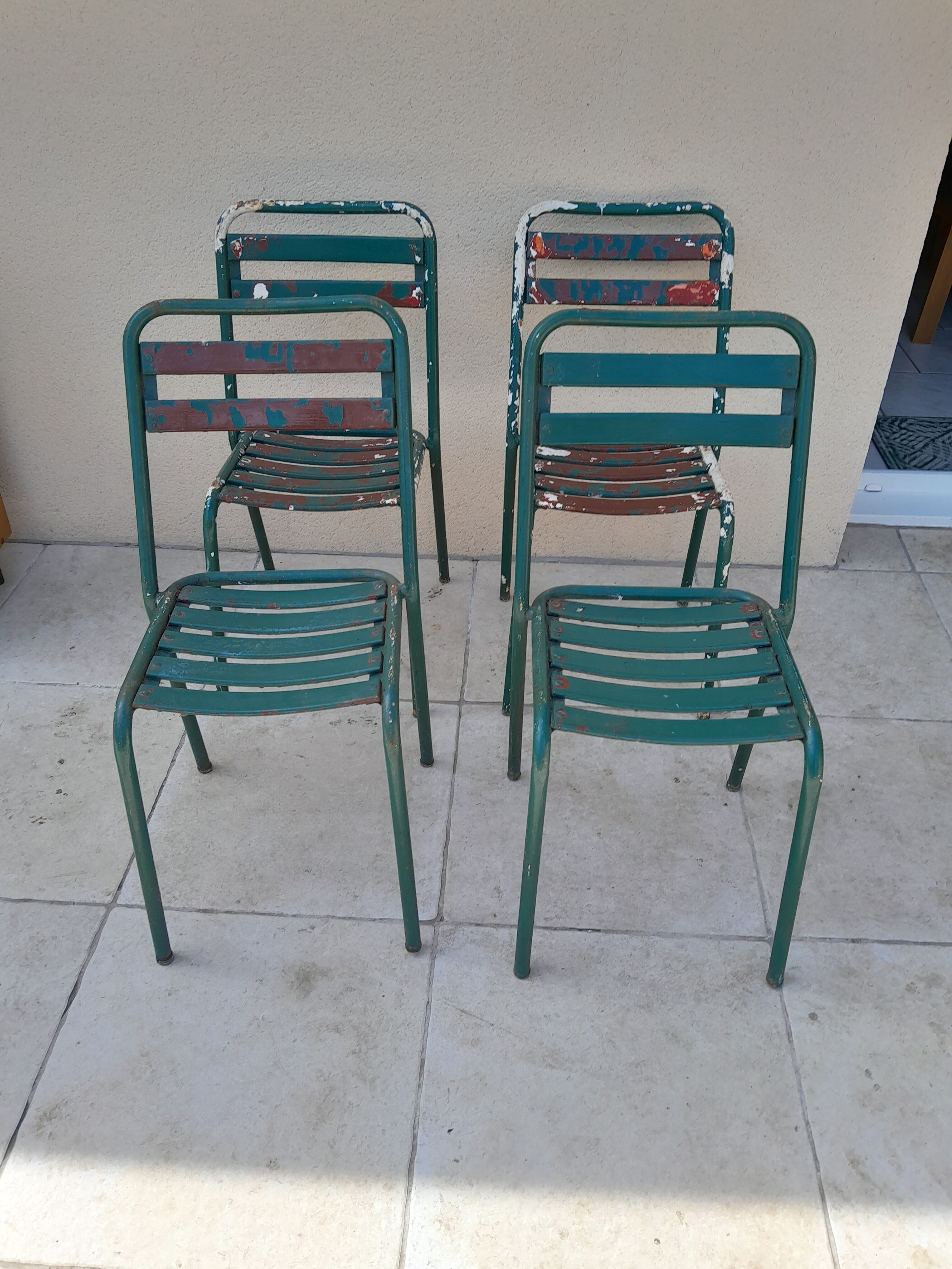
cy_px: 634
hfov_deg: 53.1
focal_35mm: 26
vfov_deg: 67.3
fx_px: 953
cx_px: 476
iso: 40
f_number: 1.8
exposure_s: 1/146
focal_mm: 3.98
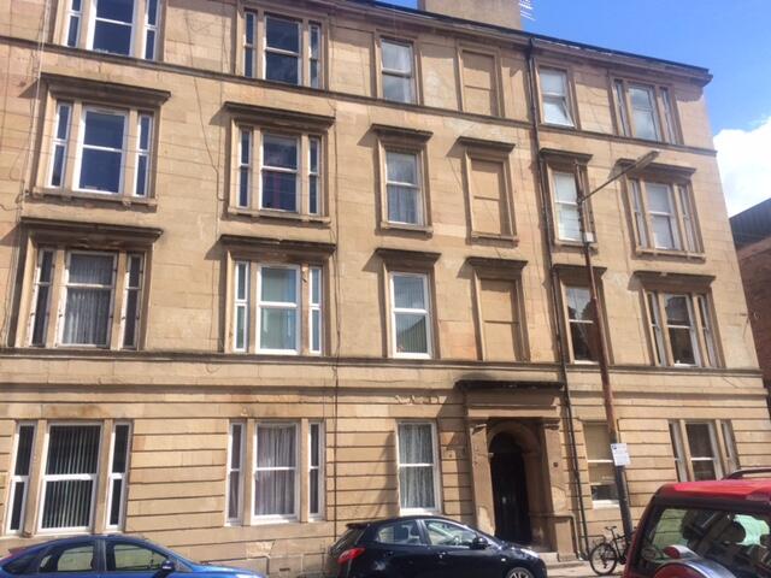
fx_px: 646
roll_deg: +0.6
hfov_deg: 61.7
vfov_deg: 48.2
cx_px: 386
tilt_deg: +16.7
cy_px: 289
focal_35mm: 29
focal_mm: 4.15
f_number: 2.2
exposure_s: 1/1520
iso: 32
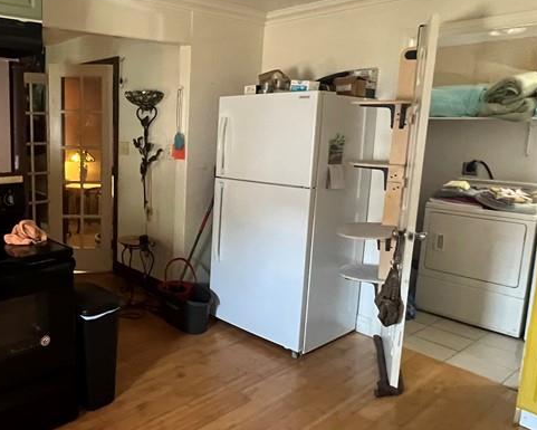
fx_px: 429
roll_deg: -0.1
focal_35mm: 27
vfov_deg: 53.1
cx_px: 113
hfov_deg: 59.4
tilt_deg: -9.2
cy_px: 198
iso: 800
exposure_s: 1/60
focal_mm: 1.57
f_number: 1.8
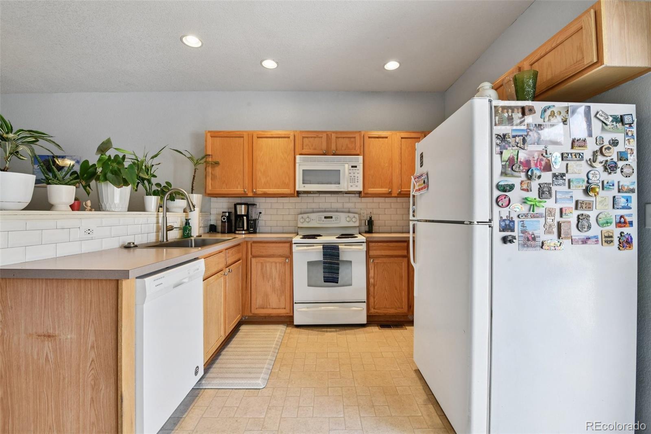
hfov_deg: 100.4
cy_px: 217
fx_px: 271
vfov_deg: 77.3
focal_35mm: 15
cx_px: 326
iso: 400
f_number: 11
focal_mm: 15
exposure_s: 1/20
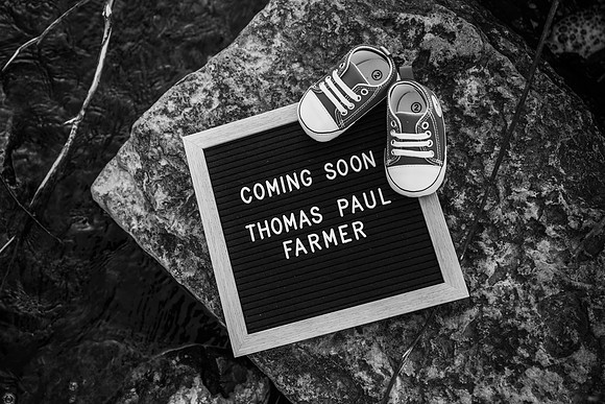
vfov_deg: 33.1
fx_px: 680
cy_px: 202
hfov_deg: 47.8
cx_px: 265
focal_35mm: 40
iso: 125
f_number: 3.2
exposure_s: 1/200
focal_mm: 36
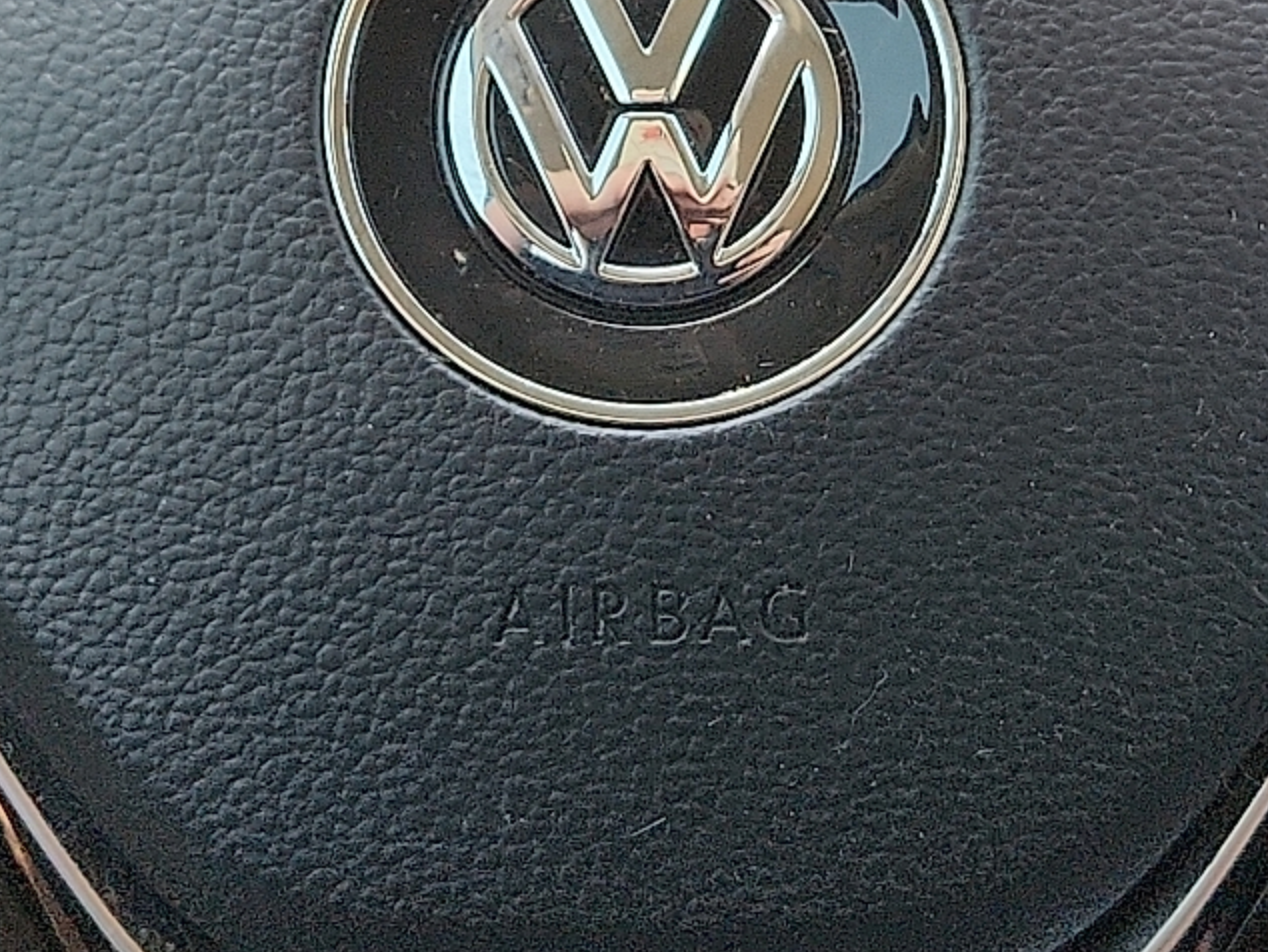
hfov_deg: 33.2
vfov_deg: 24.6
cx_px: 610
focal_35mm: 58
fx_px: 2125
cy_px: 116
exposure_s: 1/100
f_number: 1.8
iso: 99
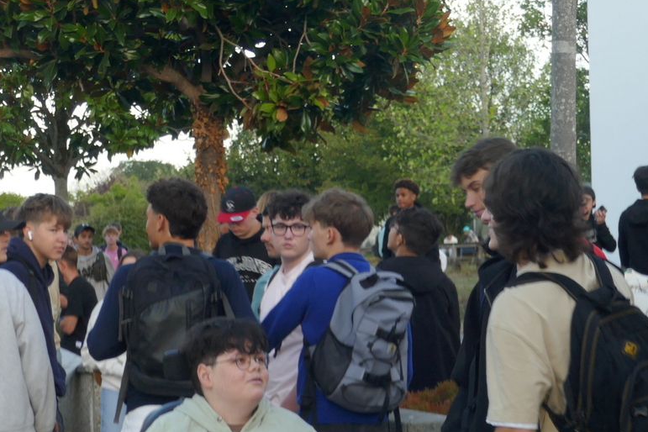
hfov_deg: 17.1
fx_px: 2142
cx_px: 454
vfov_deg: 11.5
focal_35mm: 119
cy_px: 321
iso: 160
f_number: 4.1
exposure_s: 1/80
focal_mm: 18.6
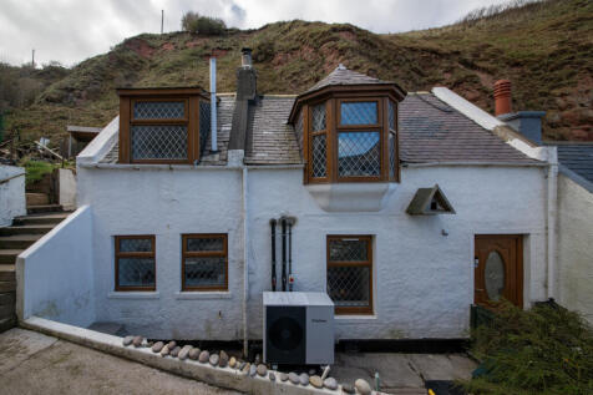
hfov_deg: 112.6
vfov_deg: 90.0
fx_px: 198
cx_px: 296
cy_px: 198
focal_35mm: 12
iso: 400
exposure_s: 1/500
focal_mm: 12
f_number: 8
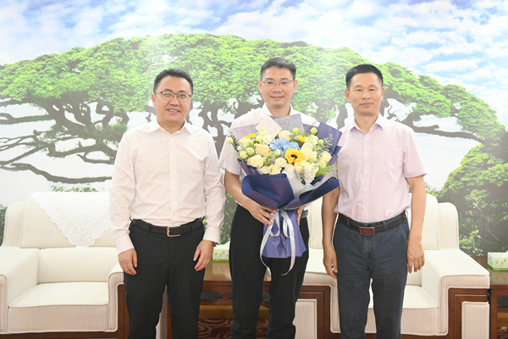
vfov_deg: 37.9
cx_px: 254
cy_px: 170
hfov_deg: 54.4
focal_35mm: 35
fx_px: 494
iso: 1800
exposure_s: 1/125
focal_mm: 35
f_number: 2.8
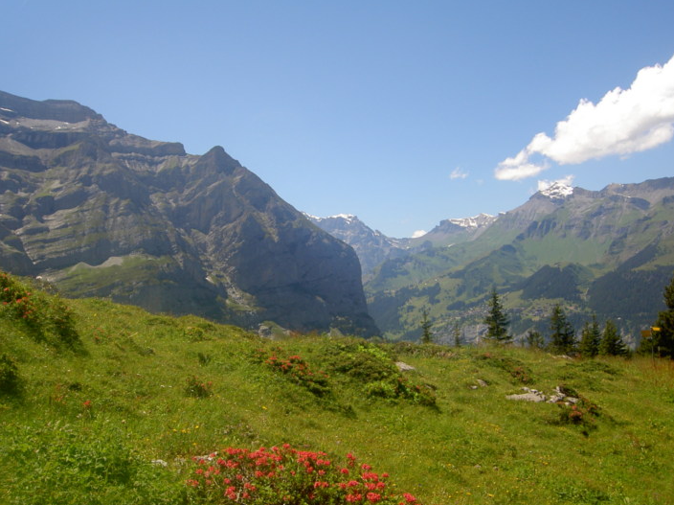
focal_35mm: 35
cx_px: 331
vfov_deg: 40.7
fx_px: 681
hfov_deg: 52.7
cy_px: 251
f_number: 4.7
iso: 50
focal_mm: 5.6
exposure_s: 1/320
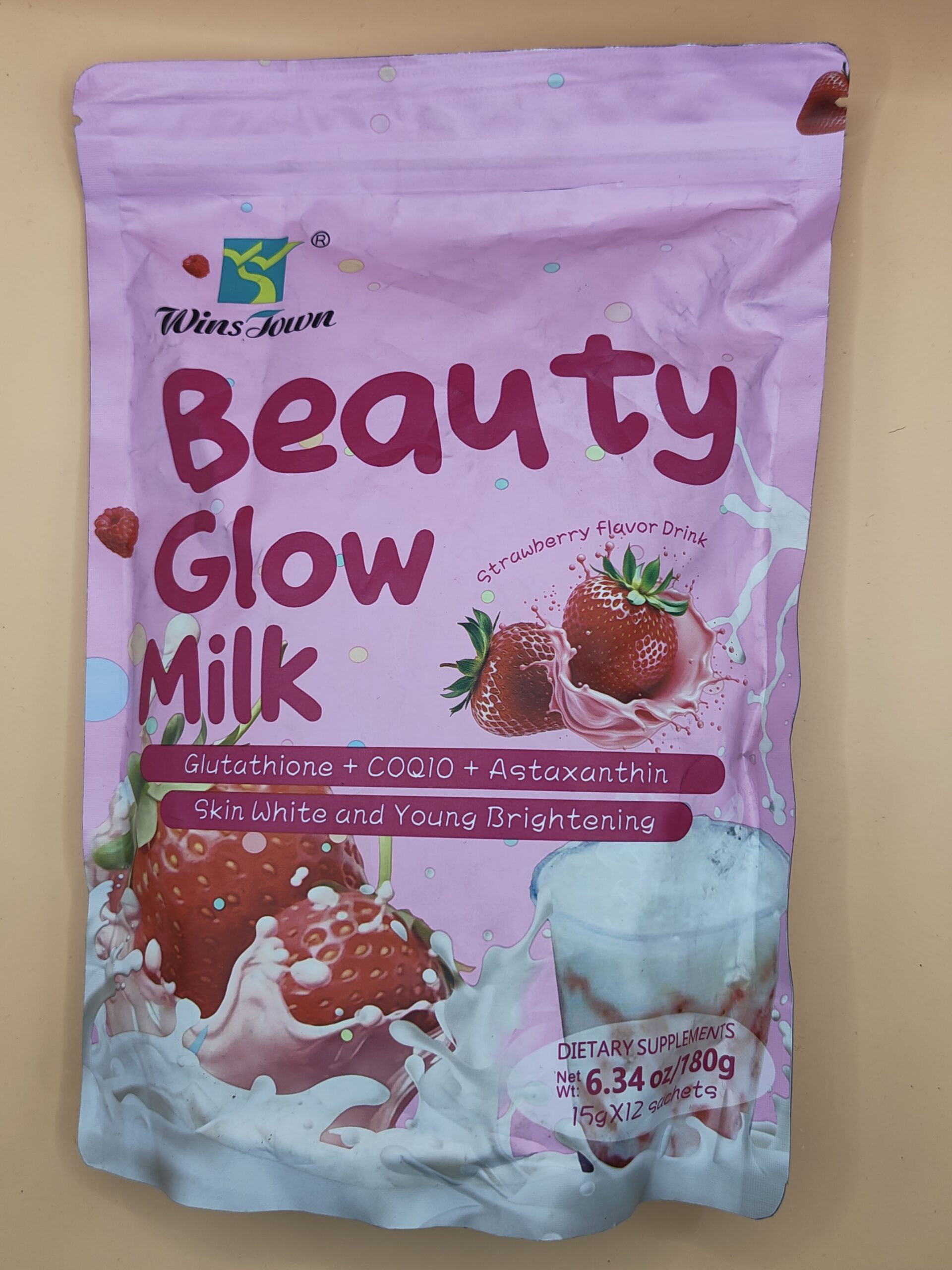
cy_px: 635
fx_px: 1247
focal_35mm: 34
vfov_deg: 54.0
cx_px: 476
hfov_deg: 41.8
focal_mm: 5.56
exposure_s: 1/100
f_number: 1.88
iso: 136
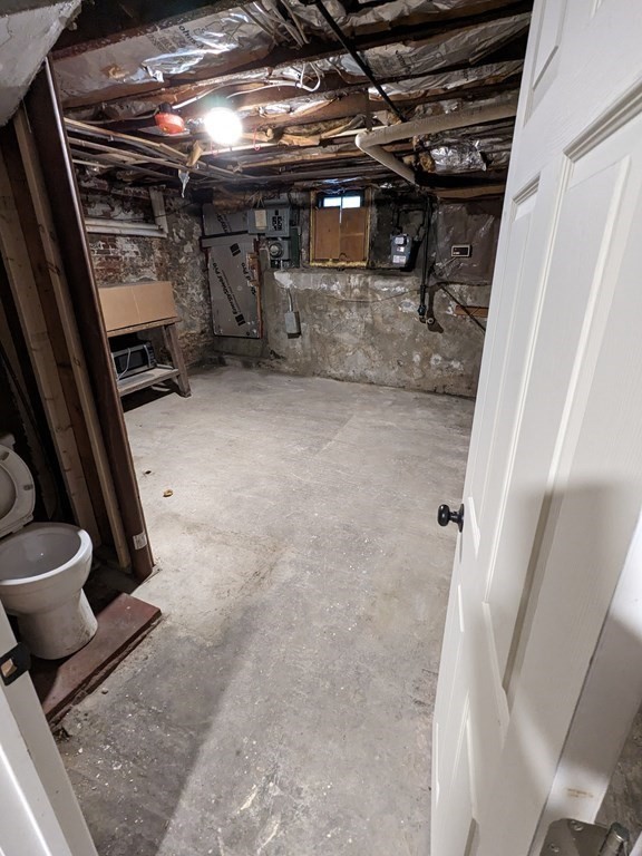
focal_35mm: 16
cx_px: 321
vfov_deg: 94.5
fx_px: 396
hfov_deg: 78.1
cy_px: 428
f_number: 2.2
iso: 545
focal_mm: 2.35
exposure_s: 1/24
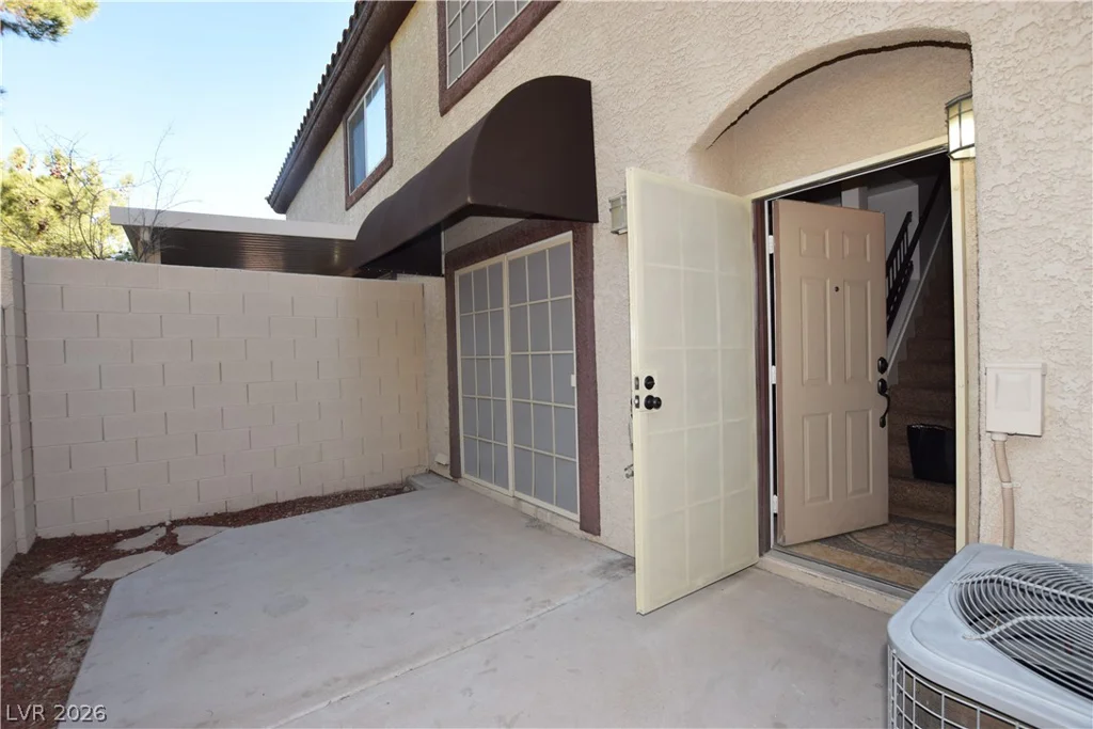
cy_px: 364
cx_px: 546
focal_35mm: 15
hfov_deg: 100.4
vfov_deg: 77.3
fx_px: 455
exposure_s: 1/125
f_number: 5.6
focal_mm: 10
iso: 220
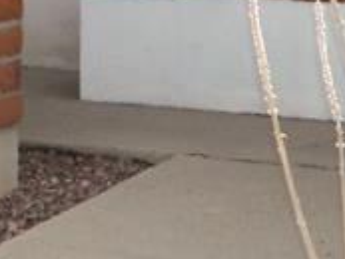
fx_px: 2304
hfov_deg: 7.9
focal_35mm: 231
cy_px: -253
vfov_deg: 6.3
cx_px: -522
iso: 125
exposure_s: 1/1250
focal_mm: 7.1
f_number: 3.6
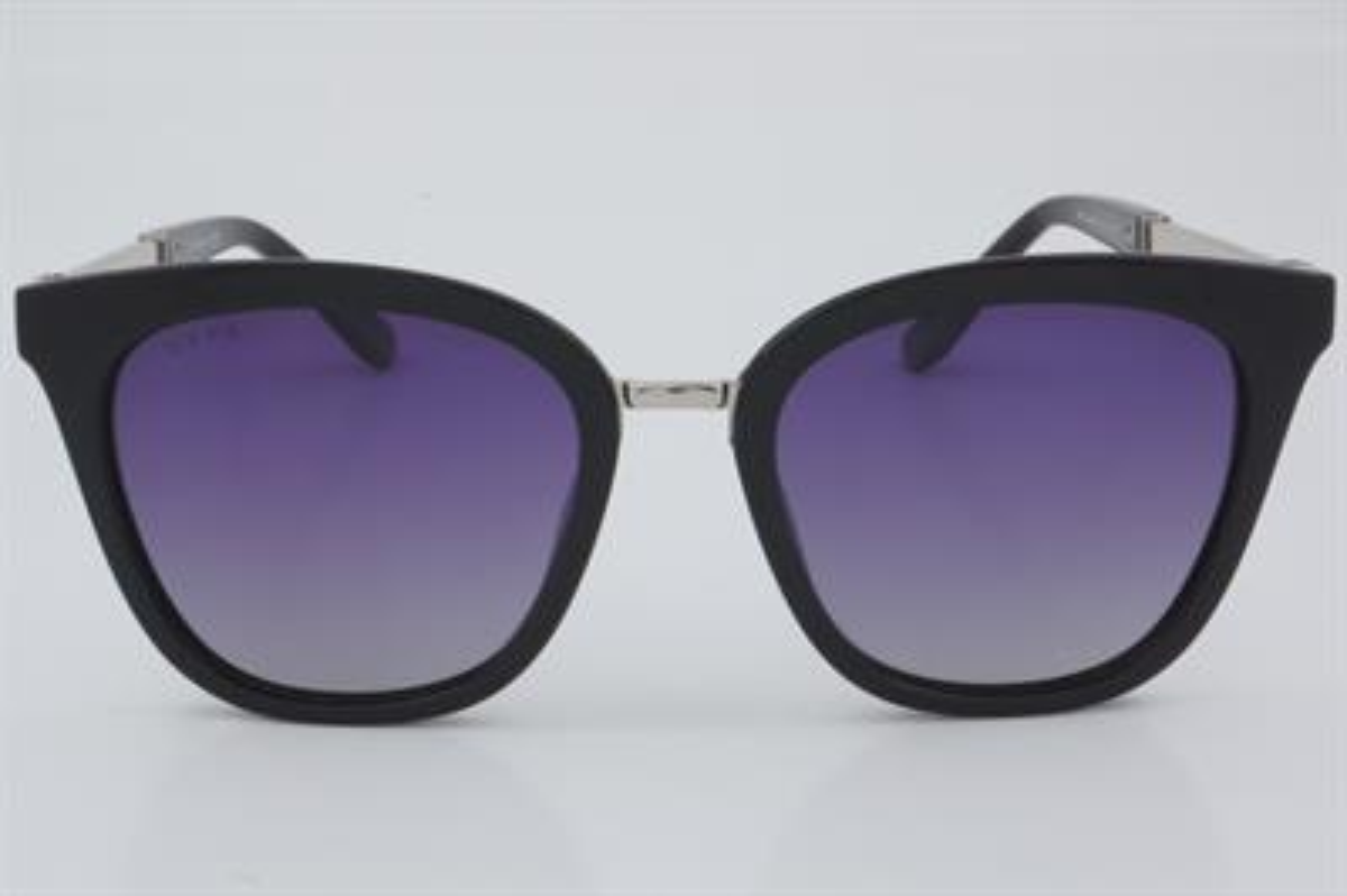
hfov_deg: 27.0
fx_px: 2804
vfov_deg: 18.2
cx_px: 674
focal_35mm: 75
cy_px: 448
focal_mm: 50
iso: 100
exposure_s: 1/3
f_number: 32
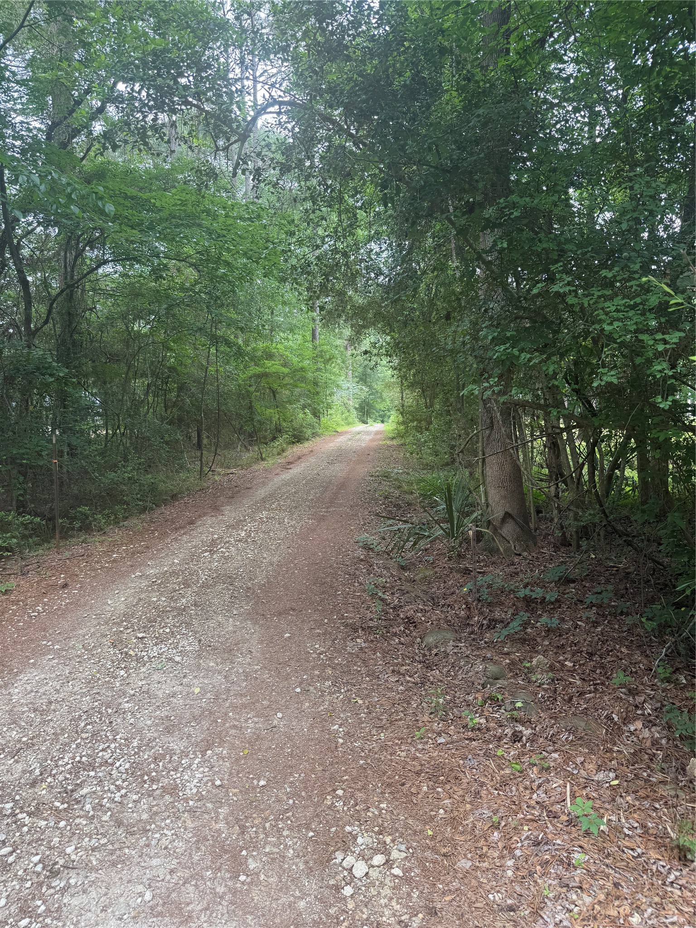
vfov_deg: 71.6
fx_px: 643
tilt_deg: -3.0
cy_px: 464
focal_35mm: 24
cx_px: 348
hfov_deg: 56.8
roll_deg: +0.2
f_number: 1.78
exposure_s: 1/196
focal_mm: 6.76
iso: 80
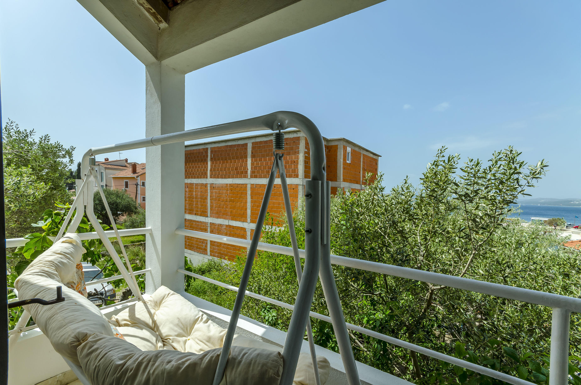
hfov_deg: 100.5
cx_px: 290
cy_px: 192
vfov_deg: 77.1
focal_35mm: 15
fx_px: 242
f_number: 11
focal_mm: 10
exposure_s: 1/250
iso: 100
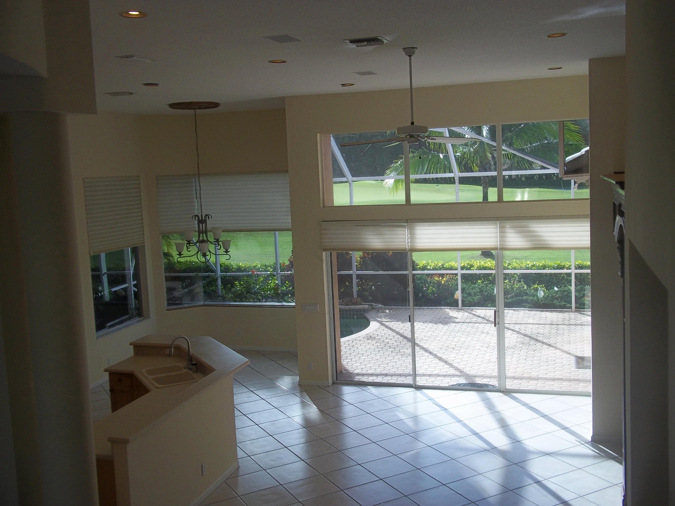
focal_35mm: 36
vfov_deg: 39.7
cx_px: 338
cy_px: 253
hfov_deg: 51.4
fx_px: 702
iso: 80
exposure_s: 1/125
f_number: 3.1
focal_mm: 6.5
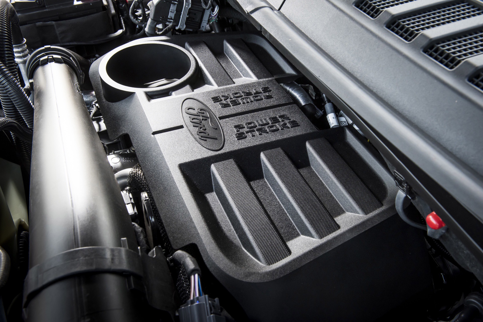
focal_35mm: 32
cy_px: 161
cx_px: 242
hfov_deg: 58.7
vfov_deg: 41.1
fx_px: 429
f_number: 11
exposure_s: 1/30
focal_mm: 32
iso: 800
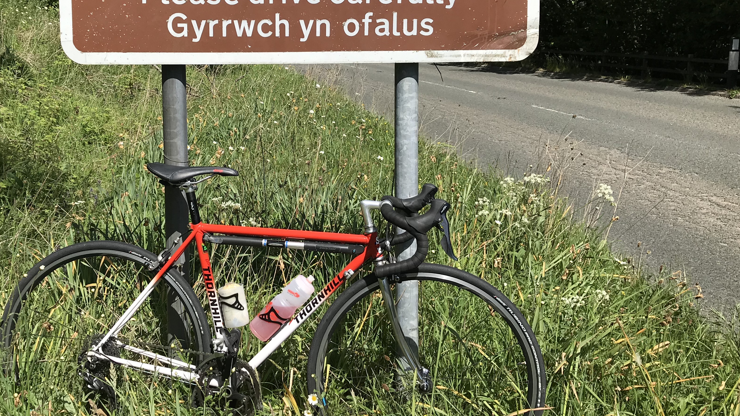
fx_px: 765
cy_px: 136
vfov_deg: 30.2
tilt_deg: -5.9
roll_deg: +1.4
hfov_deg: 51.1
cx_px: 283
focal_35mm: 39
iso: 20
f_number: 1.8
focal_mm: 3.99
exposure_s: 1/2398
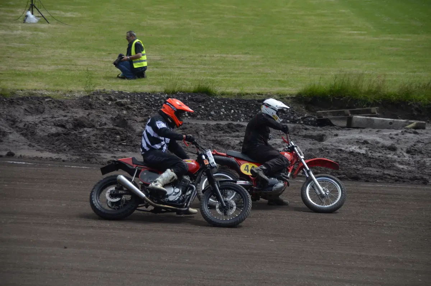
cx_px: 216
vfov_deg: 8.7
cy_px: 143
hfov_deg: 13.1
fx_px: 1882
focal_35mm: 158
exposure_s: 1/1500
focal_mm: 105
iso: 400
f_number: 5.6
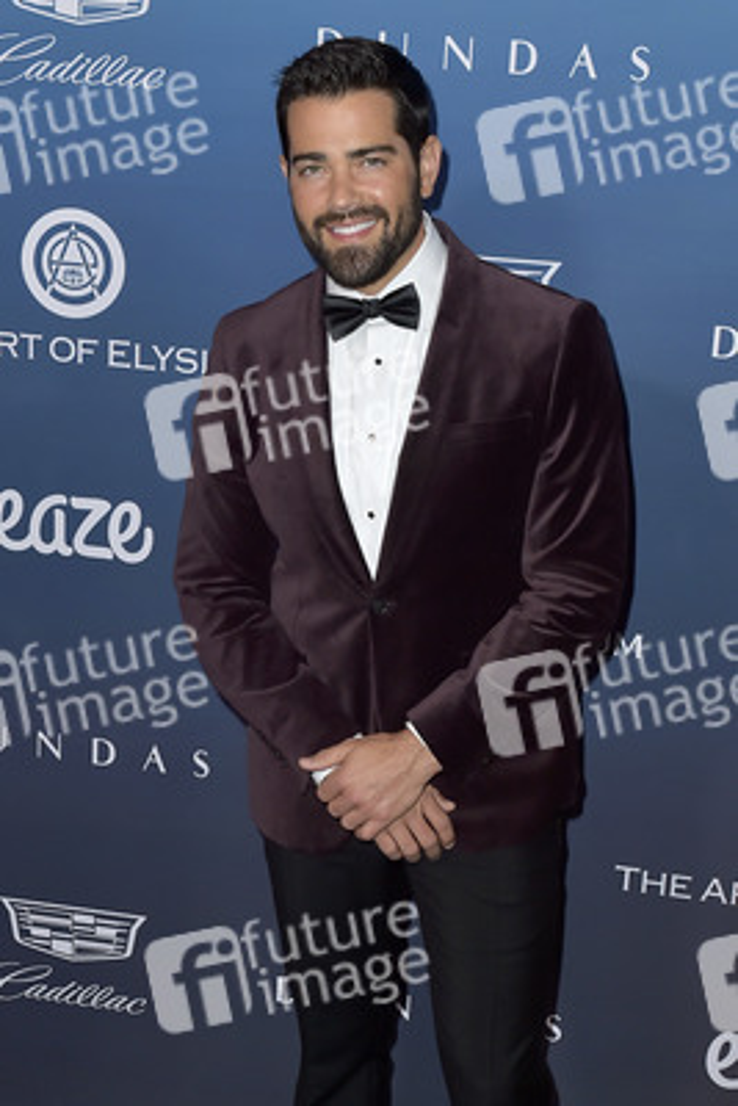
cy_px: 553
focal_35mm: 40
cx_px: 369
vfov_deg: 48.4
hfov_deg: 33.4
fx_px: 1229
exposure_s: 1/250
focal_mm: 40
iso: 250
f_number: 5.6
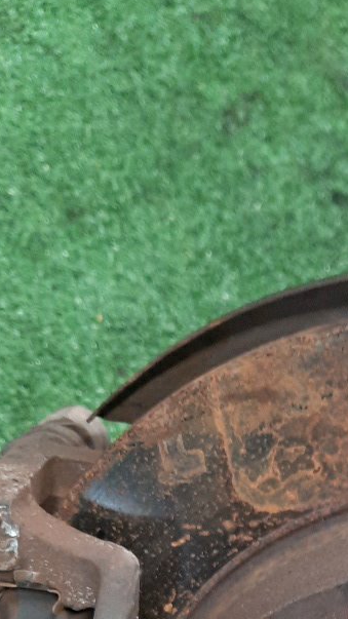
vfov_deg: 28.9
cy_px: 701
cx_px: 420
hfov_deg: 17.6
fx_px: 1067
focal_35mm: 65
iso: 456
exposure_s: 1/25
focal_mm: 4.6
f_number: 2
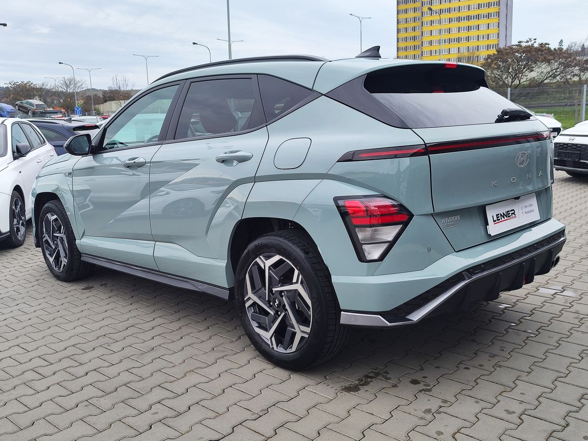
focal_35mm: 23
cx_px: 294
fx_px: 391
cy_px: 220
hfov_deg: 73.9
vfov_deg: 58.9
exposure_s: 1/241
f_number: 1.69
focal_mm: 7.01
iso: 50
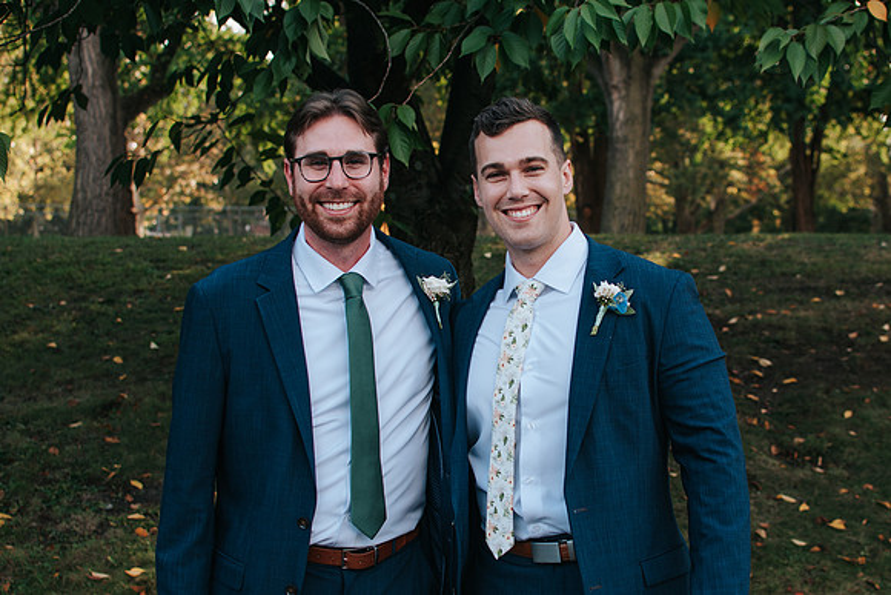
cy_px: 332
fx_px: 1545
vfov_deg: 21.8
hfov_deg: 32.1
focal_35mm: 62
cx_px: 520
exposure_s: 1/250
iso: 100
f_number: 3.5
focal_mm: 35
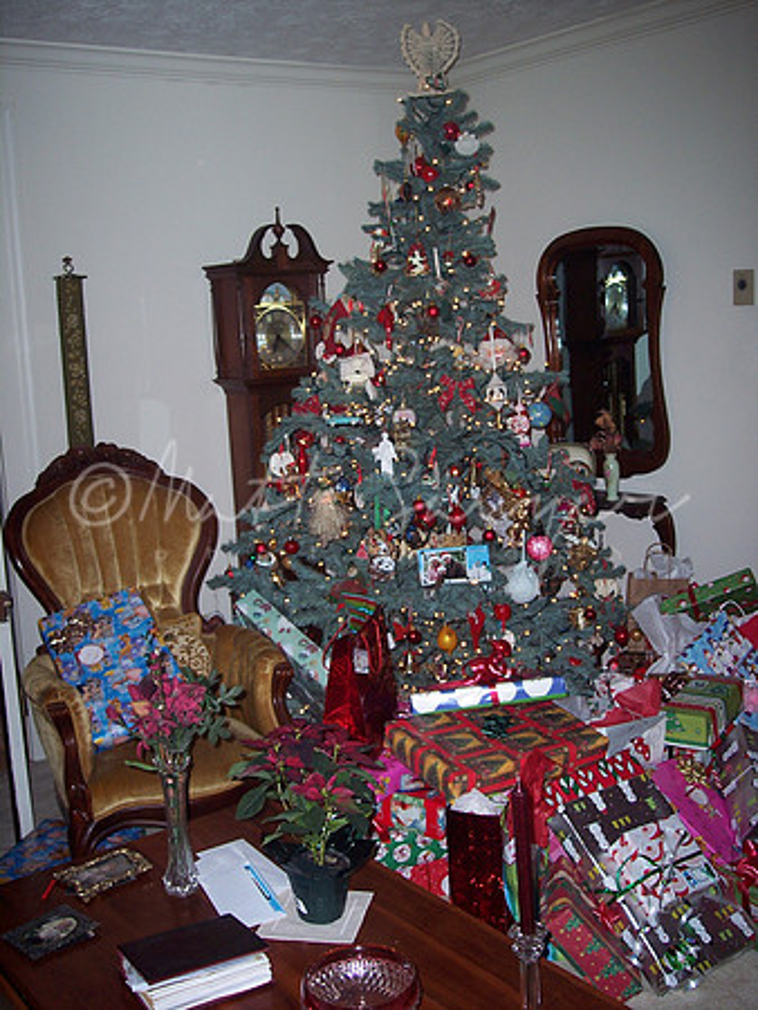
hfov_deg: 36.9
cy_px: 505
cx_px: 379
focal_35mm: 39
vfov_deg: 47.8
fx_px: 1138
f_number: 2.8
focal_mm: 8
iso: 100
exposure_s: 1/60
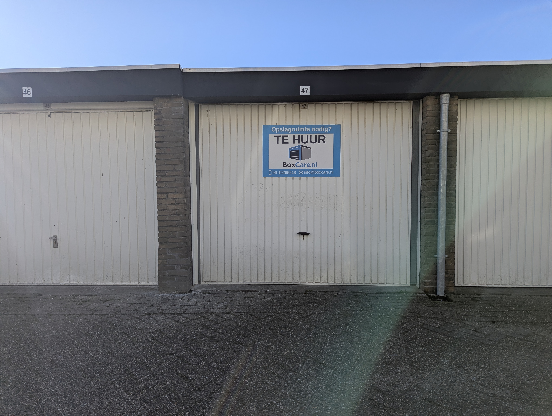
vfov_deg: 56.9
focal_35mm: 24
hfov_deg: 71.5
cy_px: 208
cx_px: 276
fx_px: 383
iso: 44
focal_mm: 6.81
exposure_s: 1/1855
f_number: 1.85
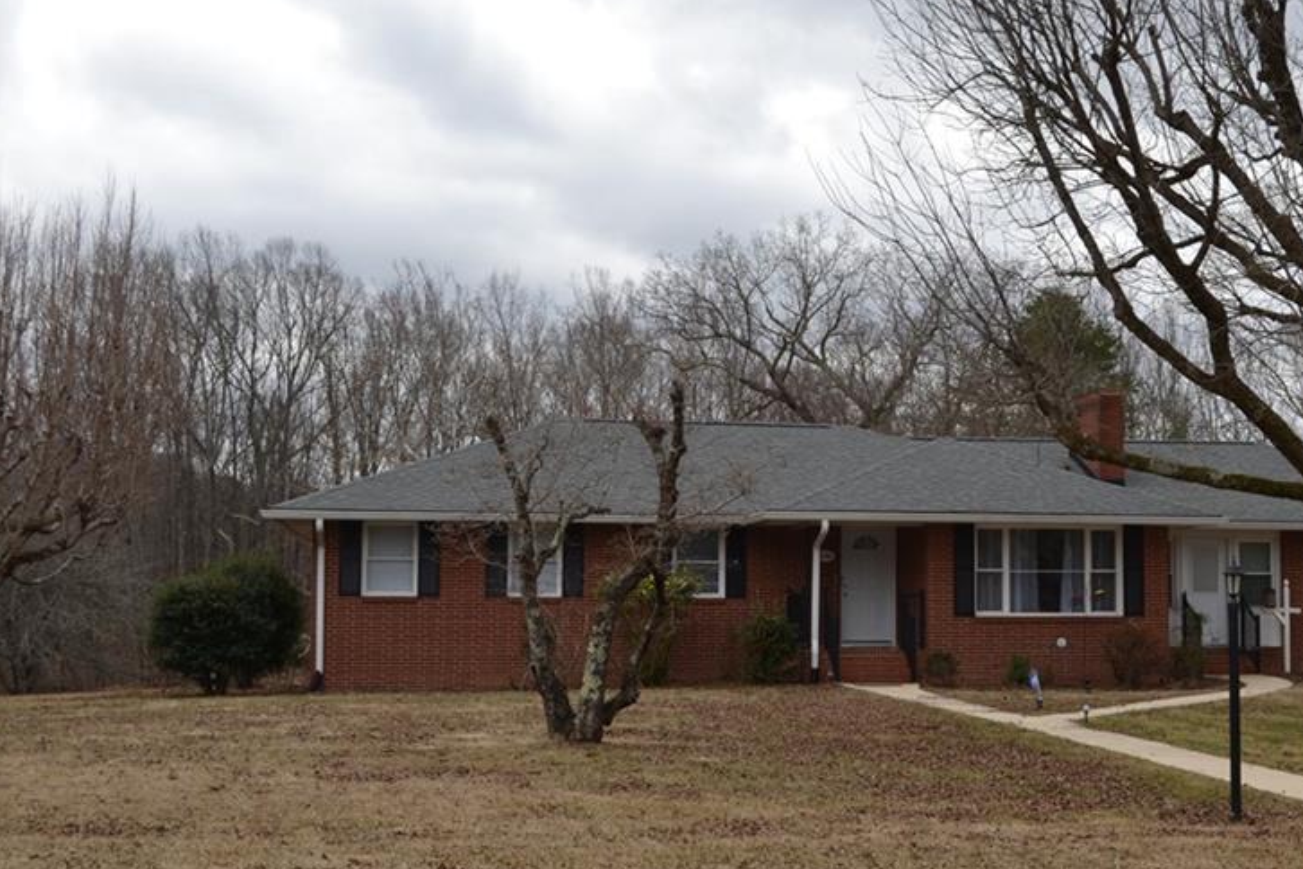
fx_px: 1991
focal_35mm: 55
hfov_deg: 35.9
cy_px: 454
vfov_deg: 24.6
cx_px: 870
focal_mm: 26
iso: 100
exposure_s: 1/200
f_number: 6.3
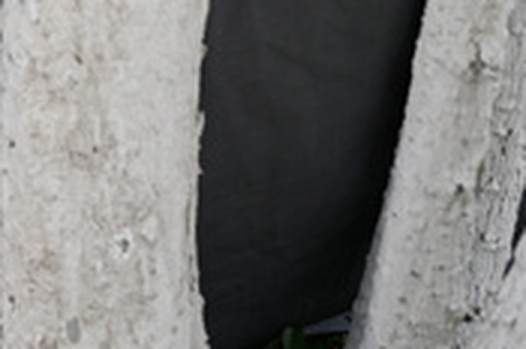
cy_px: -77
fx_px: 5382
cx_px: -595
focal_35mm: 369
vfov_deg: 3.7
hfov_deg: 5.5
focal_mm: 63
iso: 125
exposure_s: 1/320
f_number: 4.5
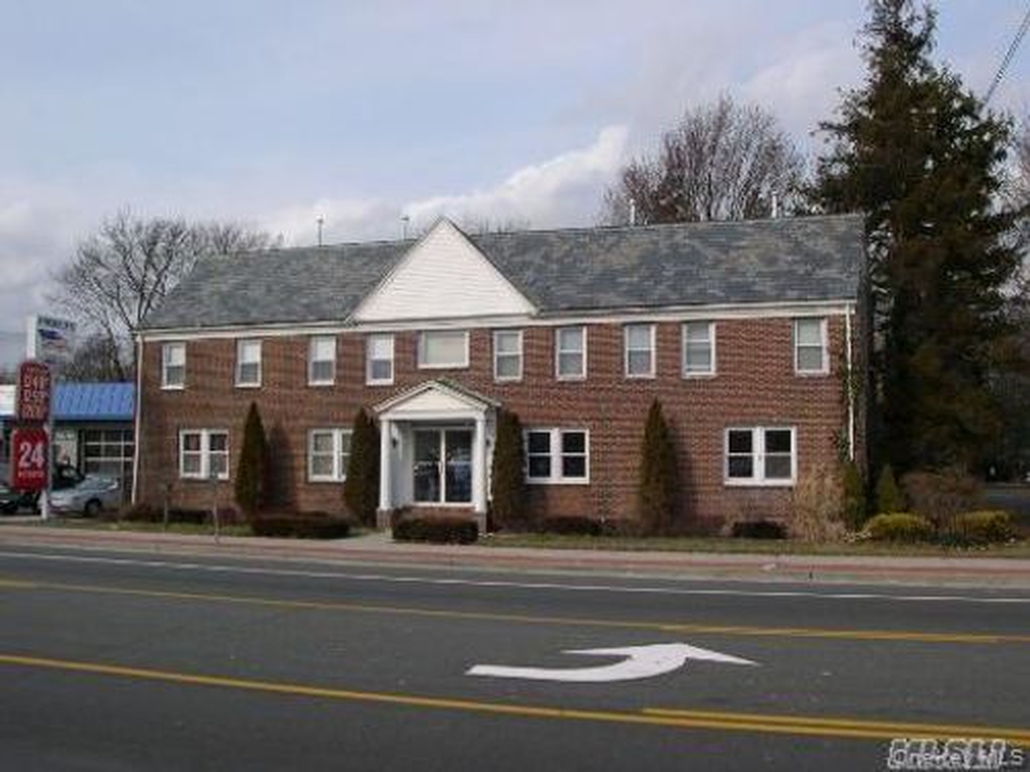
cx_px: 515
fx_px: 1398
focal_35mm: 47
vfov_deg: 30.9
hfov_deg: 40.4
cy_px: 386
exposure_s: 1/159
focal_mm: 10.1
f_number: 8.4
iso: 100
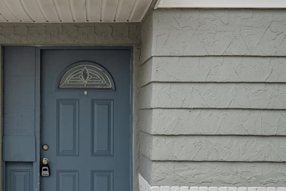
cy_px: 124
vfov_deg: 19.4
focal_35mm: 70
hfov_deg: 28.3
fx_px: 556
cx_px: 65
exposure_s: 1/8
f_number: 8
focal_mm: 35
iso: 320
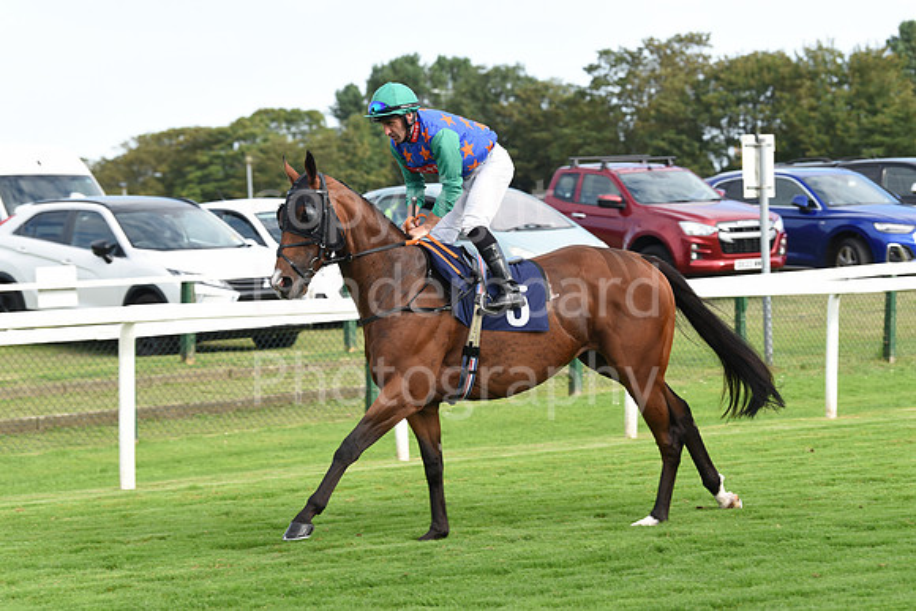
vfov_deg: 11.0
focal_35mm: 125
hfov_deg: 16.4
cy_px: 306
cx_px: 458
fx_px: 3181
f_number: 5.6
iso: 400
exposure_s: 1/800
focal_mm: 125
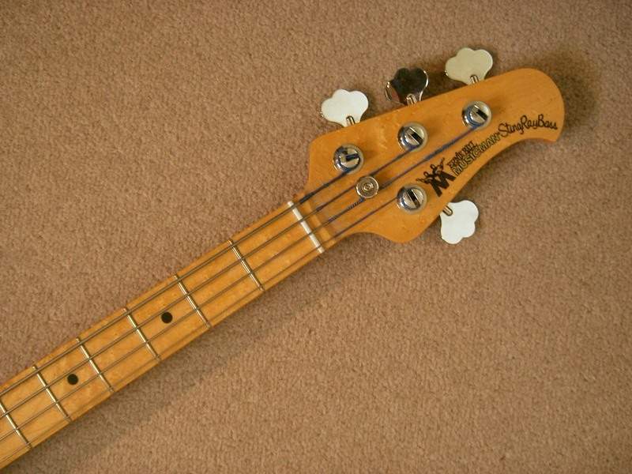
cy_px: 237
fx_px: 712
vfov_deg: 36.8
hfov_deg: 47.9
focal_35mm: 39
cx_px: 316
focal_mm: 8
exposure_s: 1/8
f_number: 2.8
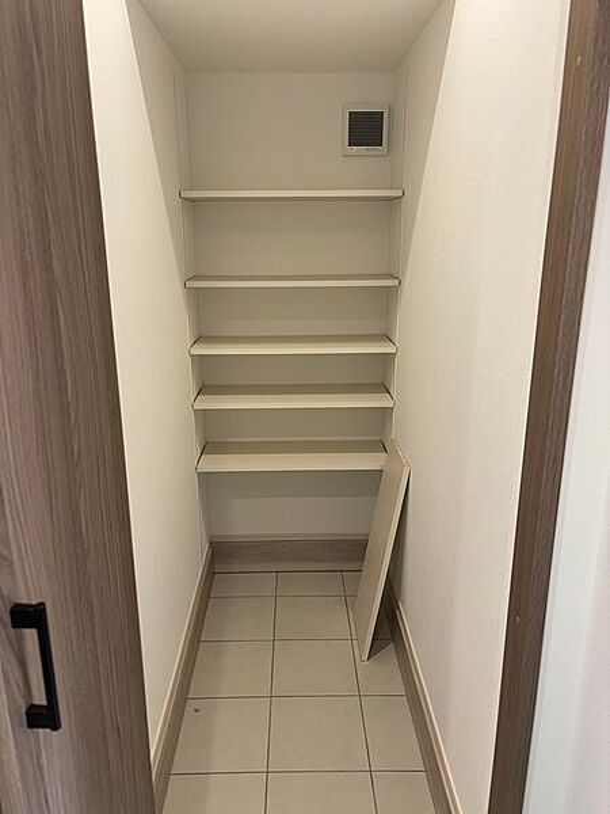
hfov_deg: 53.1
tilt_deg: -16.5
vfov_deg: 67.3
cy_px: 407
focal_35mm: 26
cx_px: 305
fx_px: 611
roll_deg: -0.3
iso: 64
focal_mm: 5.96
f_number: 1.6
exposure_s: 1/47
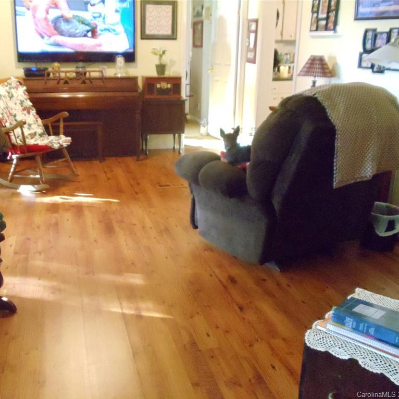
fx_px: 678
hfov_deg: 32.6
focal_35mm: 52
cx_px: 150
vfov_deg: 32.8
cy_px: 200
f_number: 3.5
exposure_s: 1/30
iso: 1600
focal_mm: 6
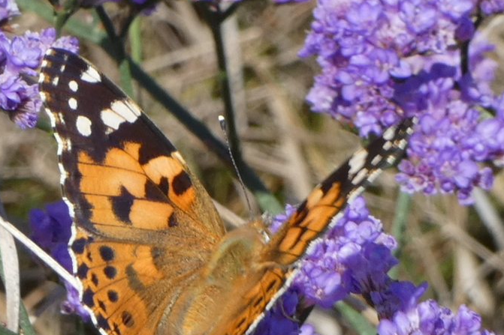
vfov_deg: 3.2
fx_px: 6088
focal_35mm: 435
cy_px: 208
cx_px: 232
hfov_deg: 4.7
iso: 80
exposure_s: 1/125
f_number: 5.6
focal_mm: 58.9
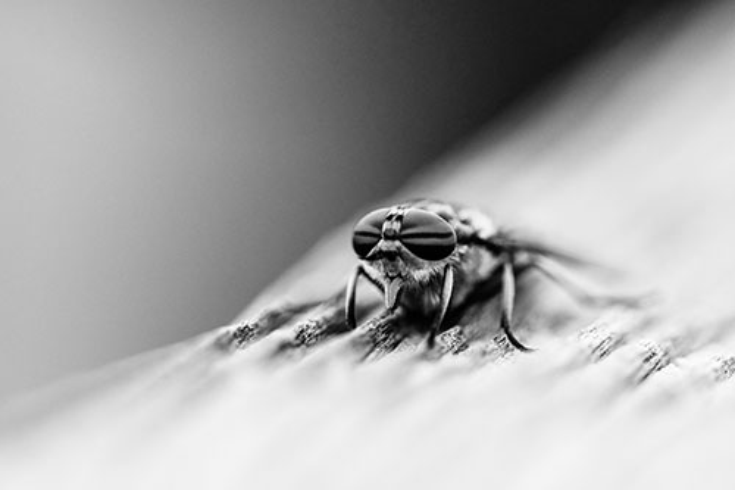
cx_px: 368
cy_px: 245
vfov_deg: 6.5
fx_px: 4286
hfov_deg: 9.8
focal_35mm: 210
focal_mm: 210
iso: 1250
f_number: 8.5
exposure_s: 1/800
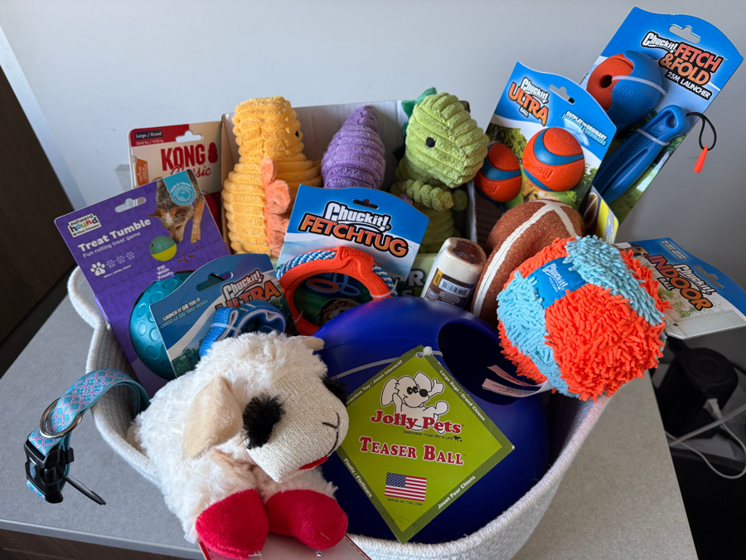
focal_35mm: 24
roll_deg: +4.2
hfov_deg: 71.6
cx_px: 373
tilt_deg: -42.7
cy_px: 280
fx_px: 517
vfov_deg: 56.8
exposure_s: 1/104
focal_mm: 6.76
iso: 200
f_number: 1.78
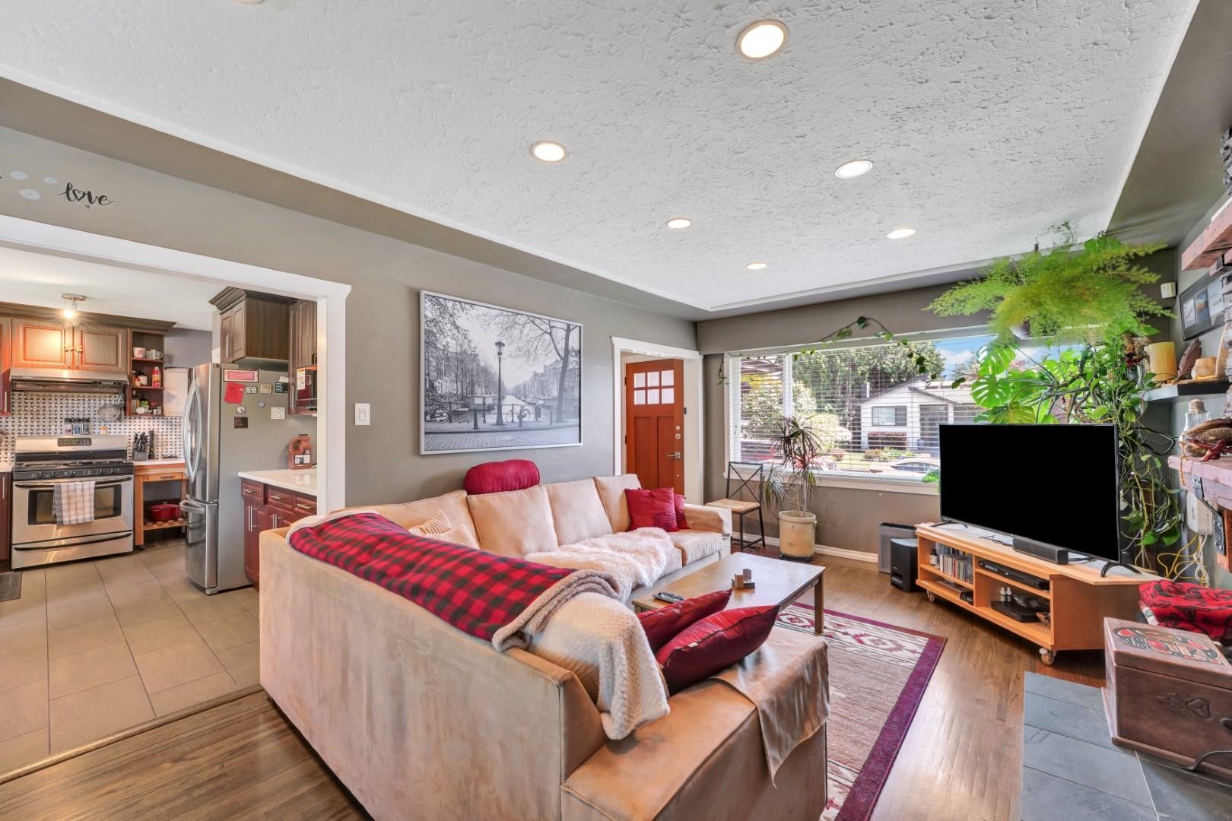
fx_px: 479
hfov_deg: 104.3
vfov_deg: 81.2
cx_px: 616
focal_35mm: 14
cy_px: 410
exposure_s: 1/15
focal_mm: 14
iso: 400
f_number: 8
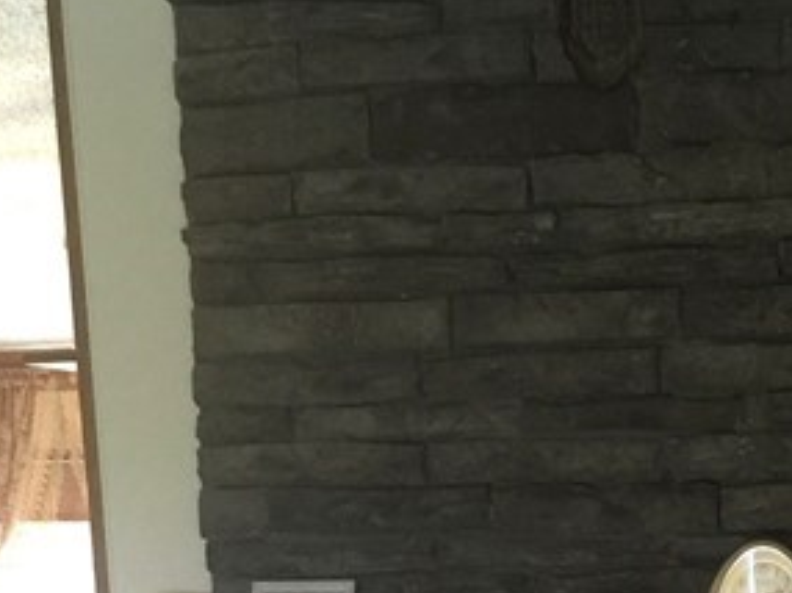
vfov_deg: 13.0
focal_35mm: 104
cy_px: 1036
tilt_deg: -11.3
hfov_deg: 18.6
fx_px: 2377
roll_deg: +0.3
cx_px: 712
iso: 100
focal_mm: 4.15
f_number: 2.2
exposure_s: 1/10
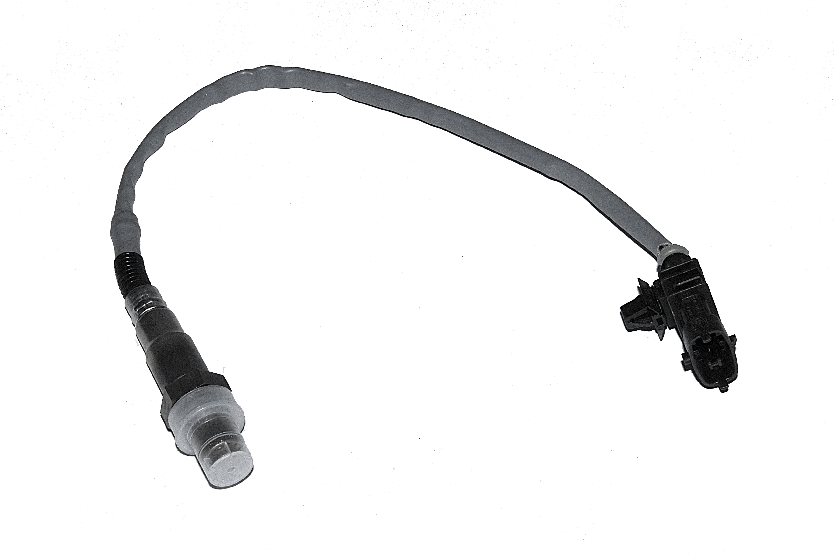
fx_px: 1562
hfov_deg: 29.9
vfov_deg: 20.1
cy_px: 277
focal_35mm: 68
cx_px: 417
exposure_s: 1/250
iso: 400
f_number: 19
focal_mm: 45
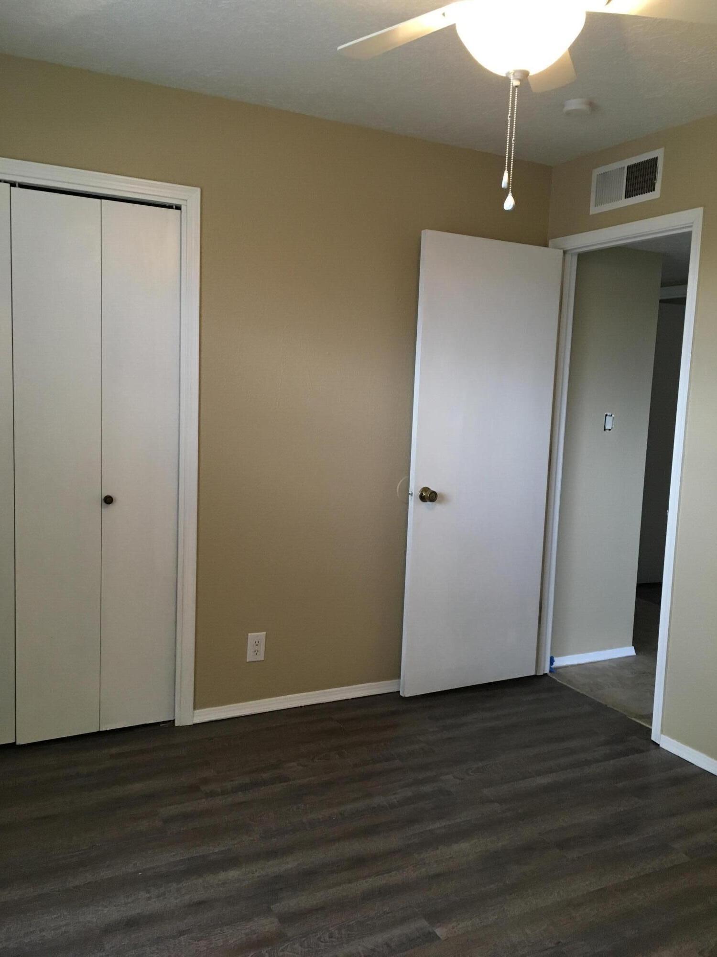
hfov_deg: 48.2
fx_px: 801
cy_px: 478
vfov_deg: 61.7
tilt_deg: -6.2
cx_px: 358
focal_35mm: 29
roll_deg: -2.2
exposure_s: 1/30
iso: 160
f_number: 2.2
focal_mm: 4.15
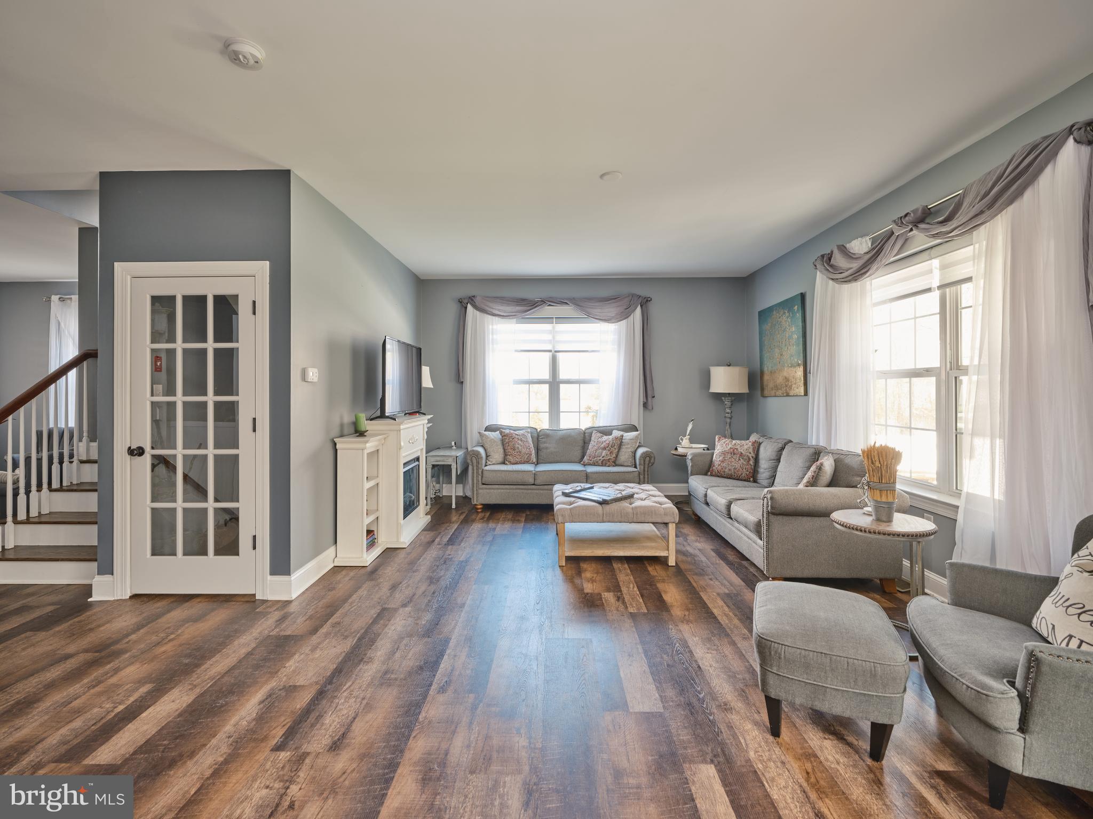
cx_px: 546
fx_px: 505
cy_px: 410
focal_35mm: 16
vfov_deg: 78.1
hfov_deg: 94.5
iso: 400
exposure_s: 1/3
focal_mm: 20
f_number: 8
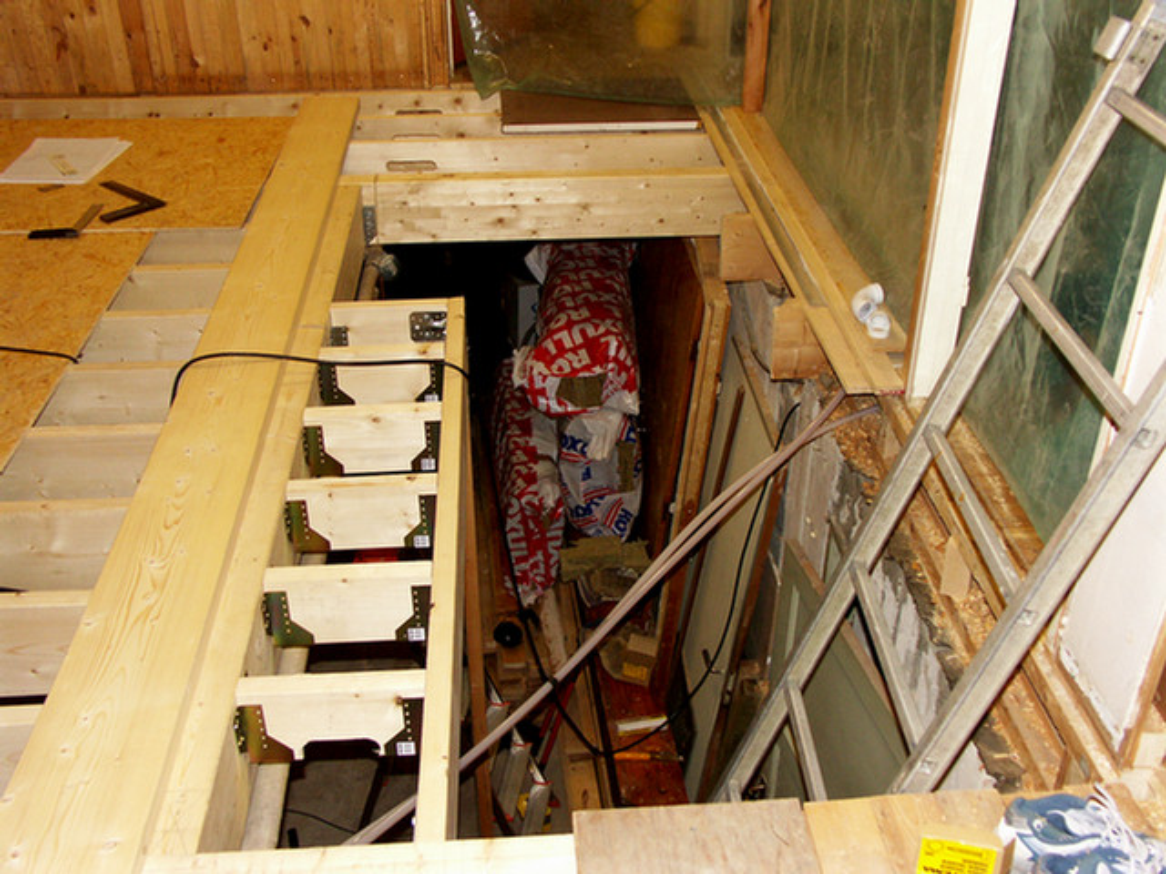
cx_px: 583
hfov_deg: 54.0
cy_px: 437
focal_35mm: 34
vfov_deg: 41.8
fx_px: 1145
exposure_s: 1/50
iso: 200
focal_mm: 8.75
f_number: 2.8
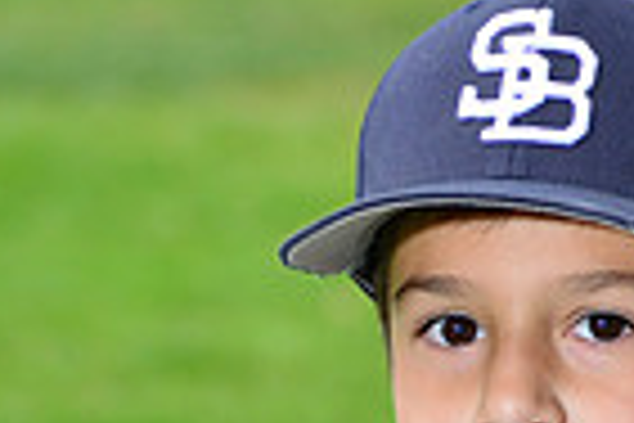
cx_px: 450
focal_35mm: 700
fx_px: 12327
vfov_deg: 2.0
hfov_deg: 2.9
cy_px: 596
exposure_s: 1/200
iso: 250
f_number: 10
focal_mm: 170
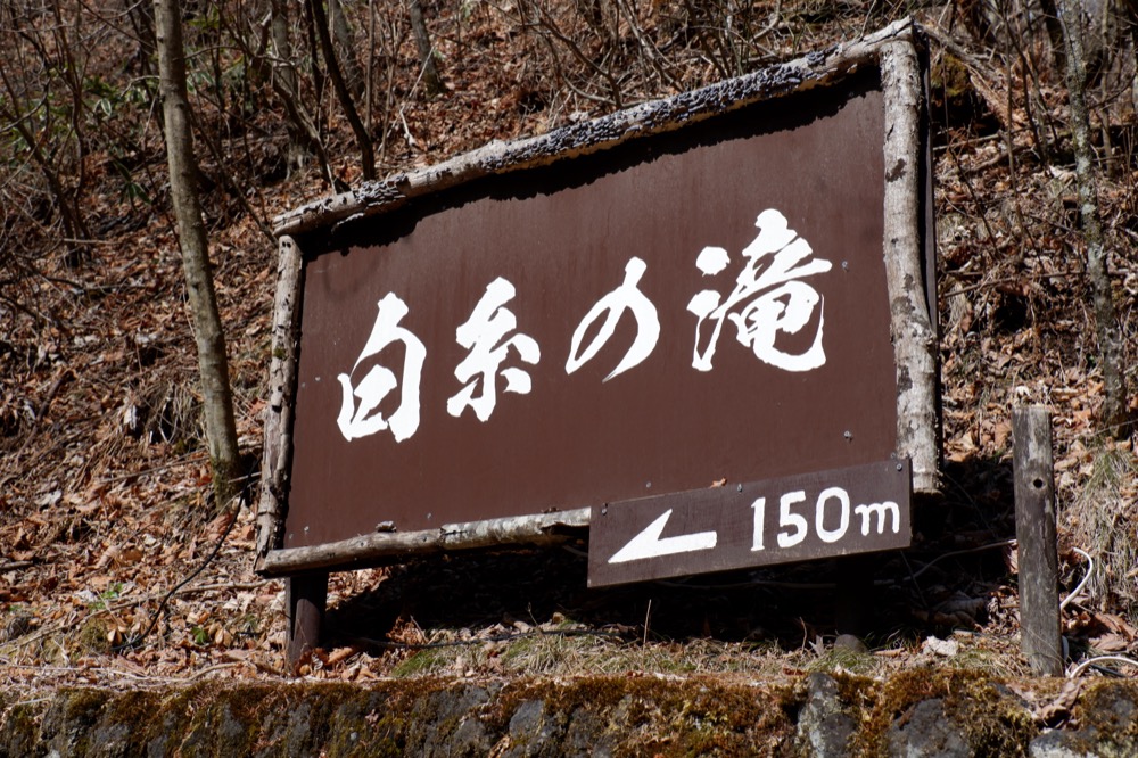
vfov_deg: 28.1
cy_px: 379
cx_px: 569
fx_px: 1517
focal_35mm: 48
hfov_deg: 41.1
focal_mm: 32.6
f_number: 9
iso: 200
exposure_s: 1/240
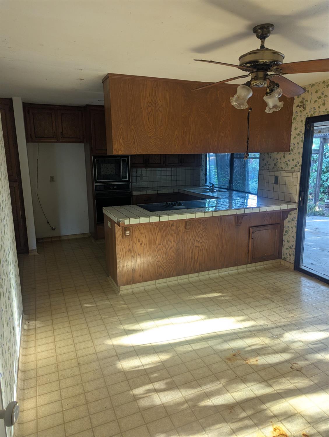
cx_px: 164
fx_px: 303
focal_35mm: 24
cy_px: 218
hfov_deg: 56.9
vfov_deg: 71.5
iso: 56
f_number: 1.85
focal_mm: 6.81
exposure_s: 1/23.8
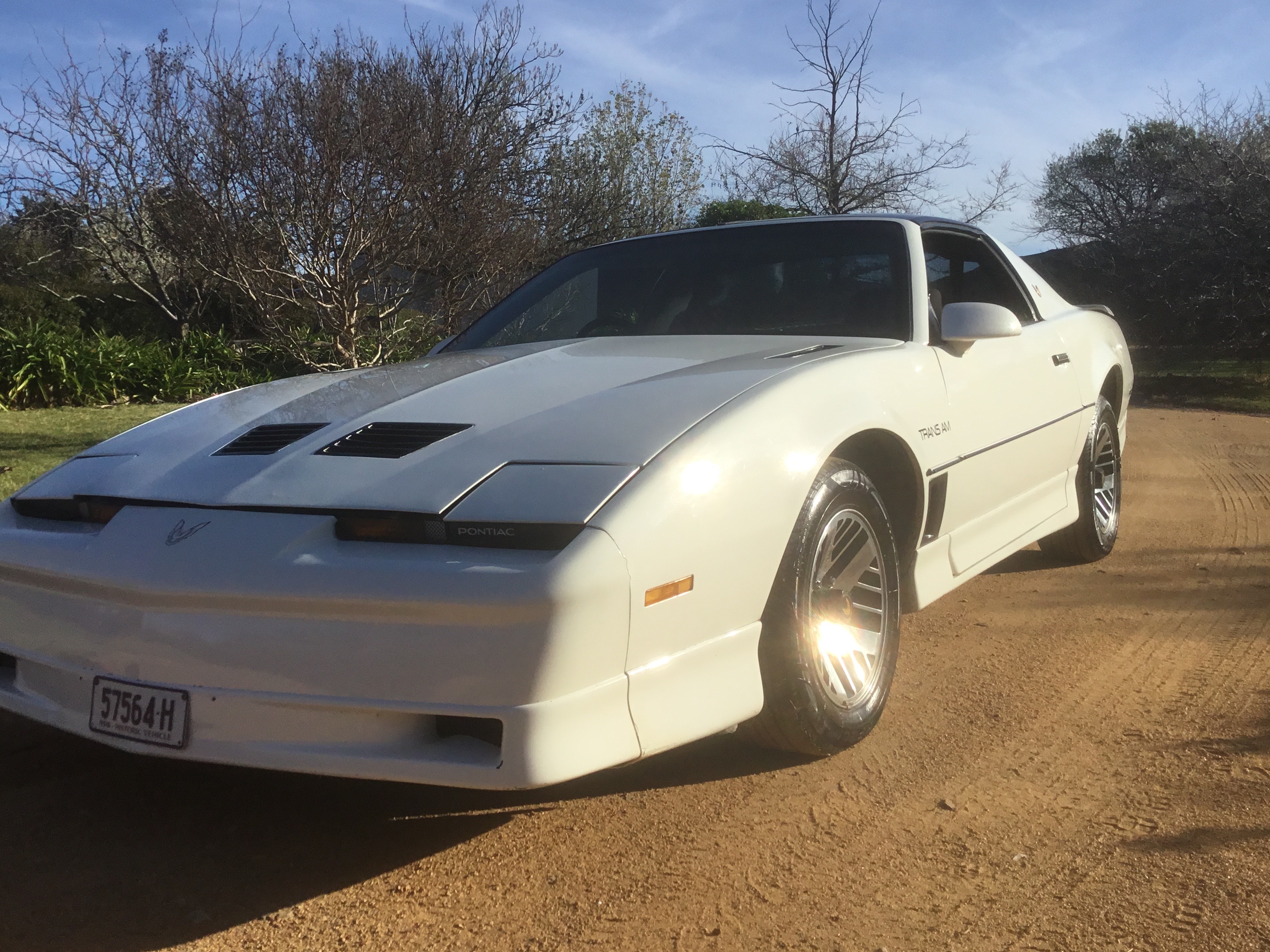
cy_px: 418
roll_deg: +0.2
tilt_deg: -1.4
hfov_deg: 52.5
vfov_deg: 40.6
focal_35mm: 35
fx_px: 1284
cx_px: 563
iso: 25
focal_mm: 3.3
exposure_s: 1/1942
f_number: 2.4
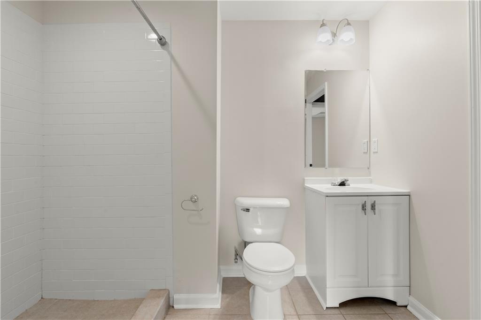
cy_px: 160
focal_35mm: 16
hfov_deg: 95.0
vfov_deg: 72.0
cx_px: 240
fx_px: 220
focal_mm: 16.5
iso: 320
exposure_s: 1/2.5
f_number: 11
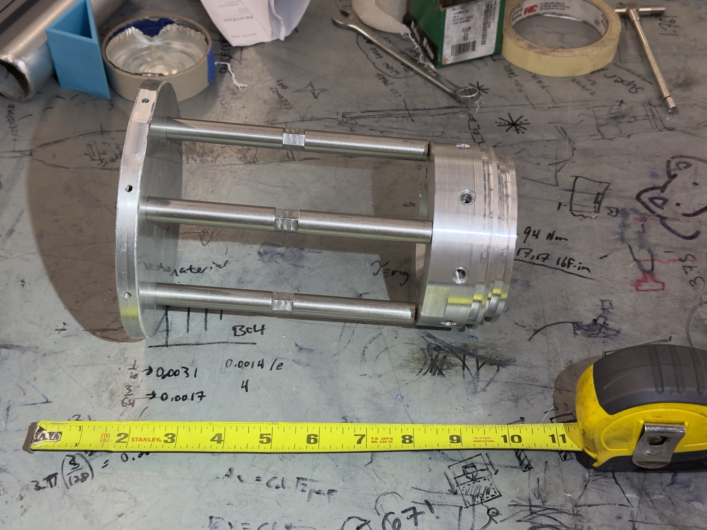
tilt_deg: -45.8
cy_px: 265
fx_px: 980
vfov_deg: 30.3
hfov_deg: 39.7
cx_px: 354
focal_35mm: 48
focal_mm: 6.76
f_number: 1.78
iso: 80
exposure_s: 1/120
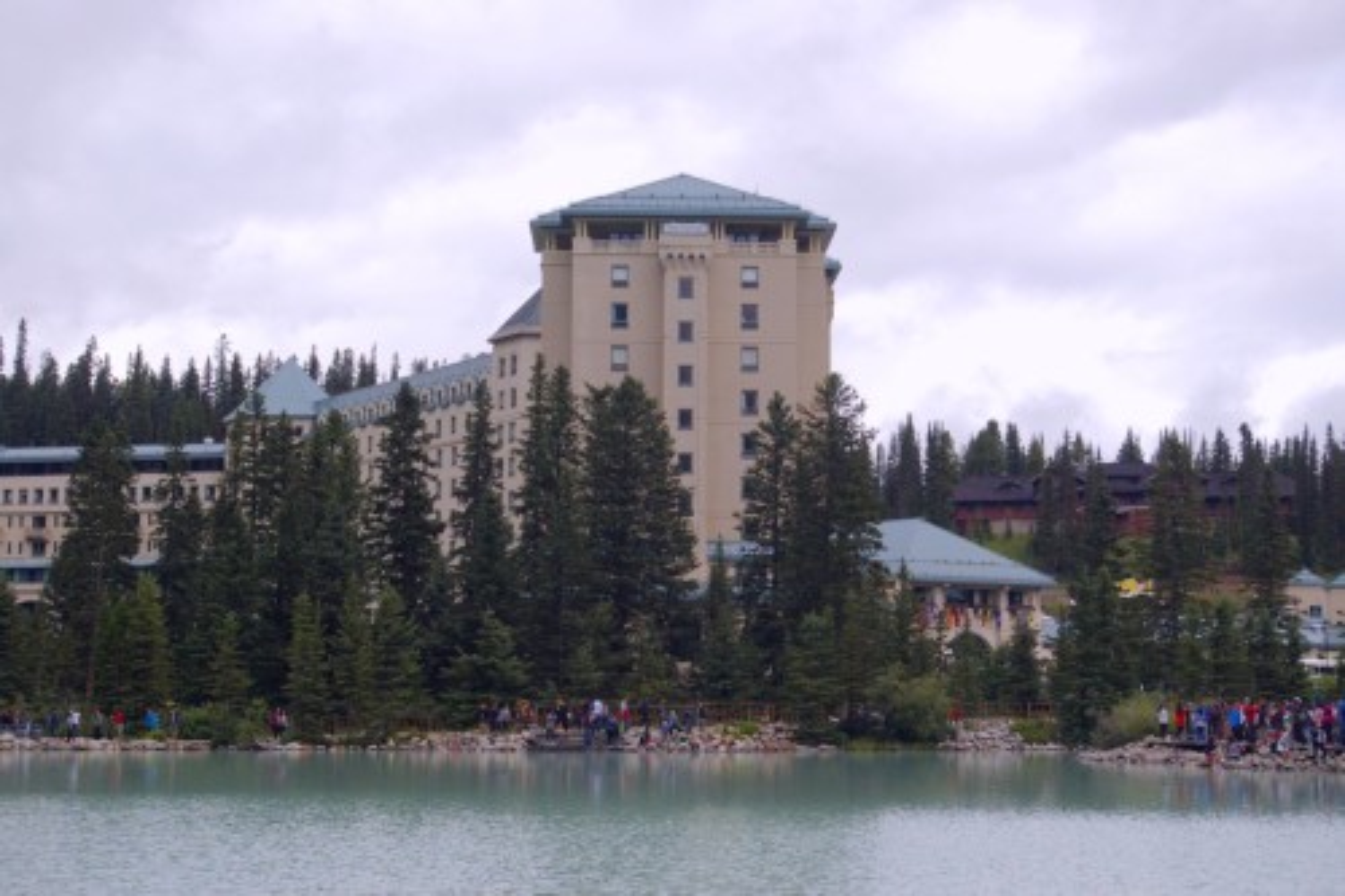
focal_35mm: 60
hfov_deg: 33.4
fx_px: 2241
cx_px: 672
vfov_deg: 22.6
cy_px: 448
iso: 200
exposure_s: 1/350
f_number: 8
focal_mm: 40
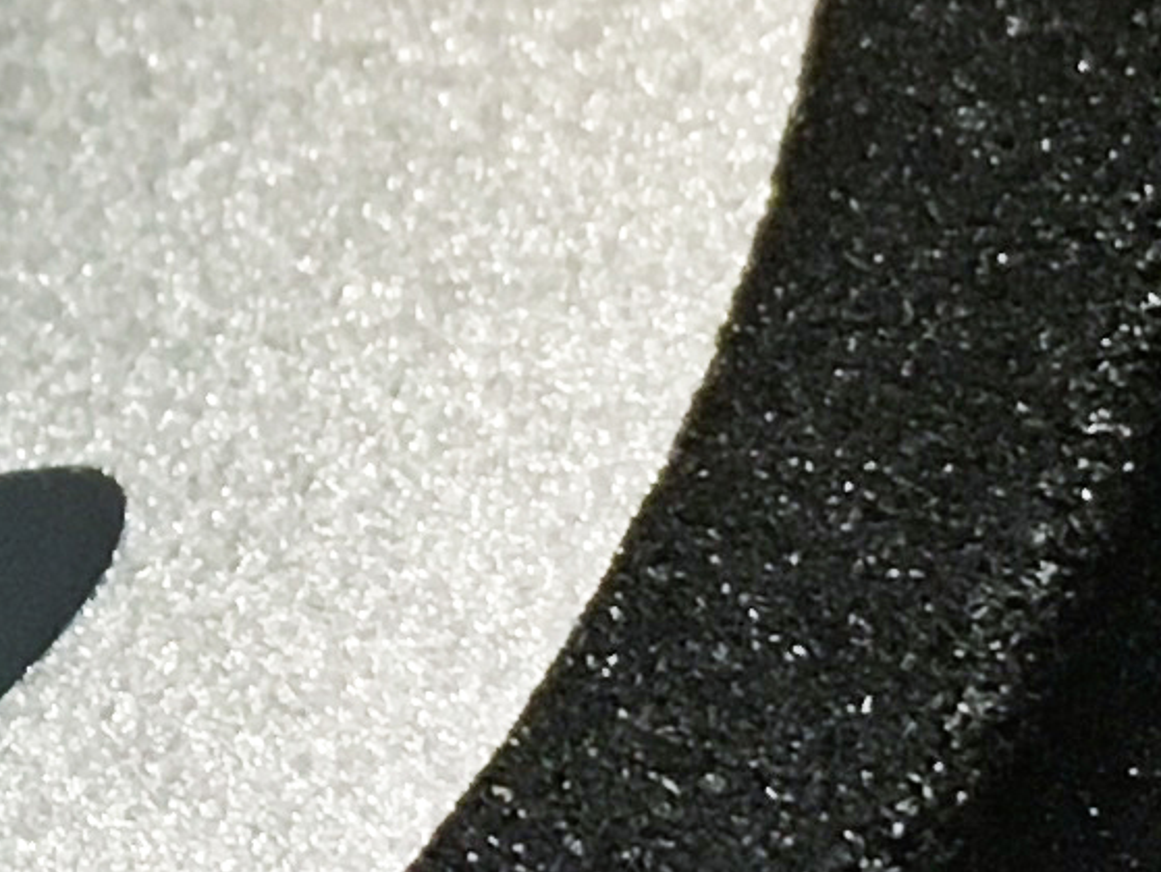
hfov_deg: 9.0
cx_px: -964
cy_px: 257
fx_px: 7014
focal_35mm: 209
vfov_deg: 7.1
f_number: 2.2
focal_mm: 4.15
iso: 200
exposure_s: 1/33
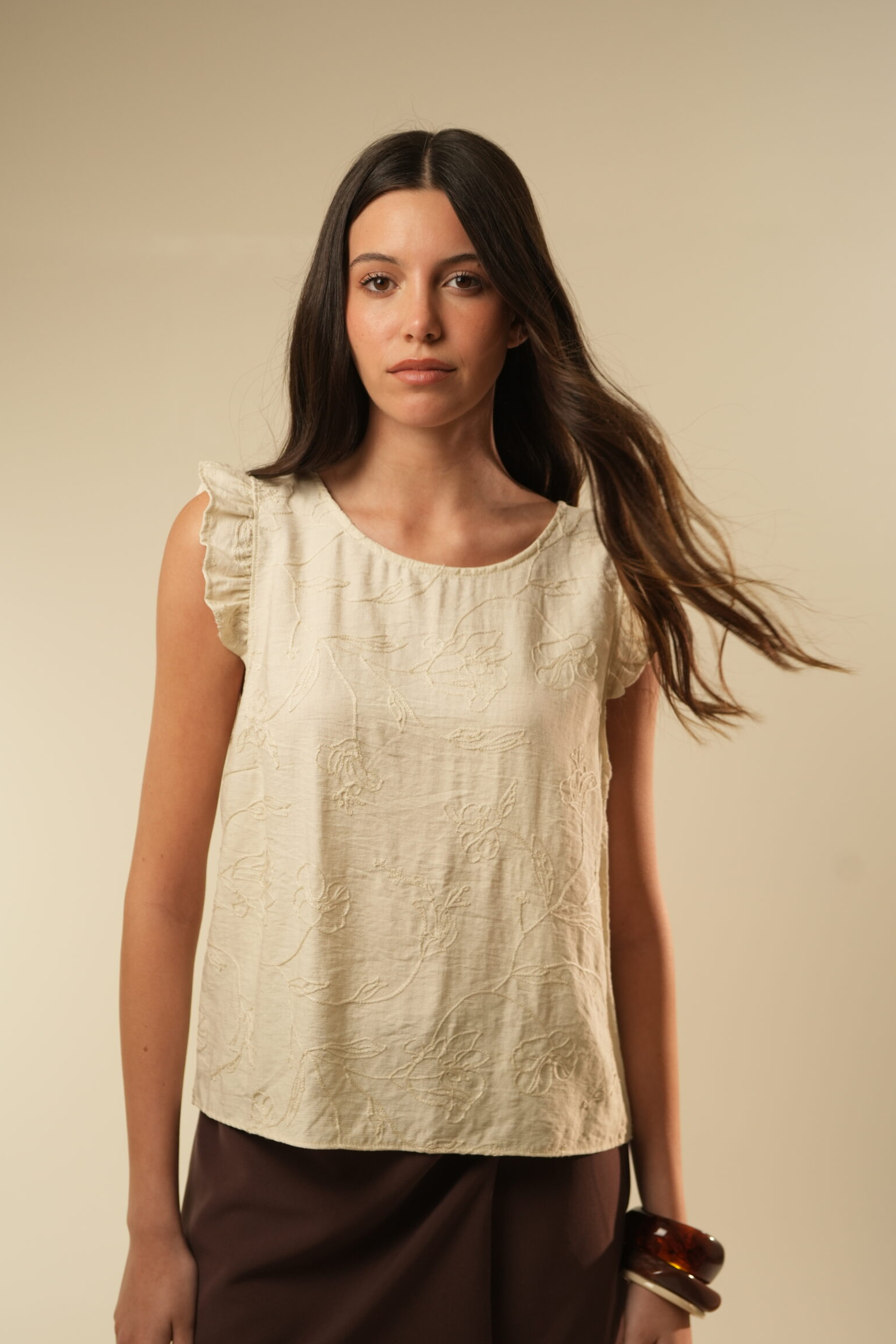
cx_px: 459
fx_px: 2053
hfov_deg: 24.6
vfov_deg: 36.2
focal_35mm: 55
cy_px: 736
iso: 500
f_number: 4
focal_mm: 50
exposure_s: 1/125
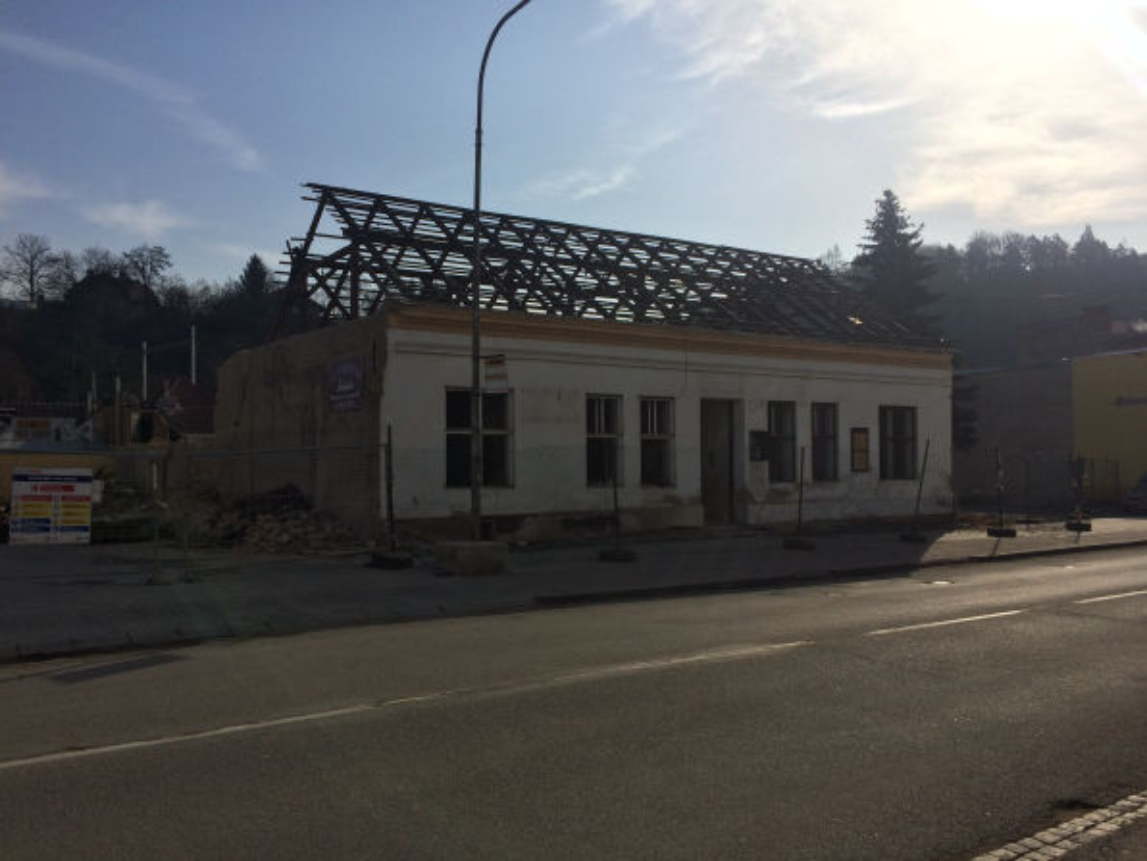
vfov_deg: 48.2
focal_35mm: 29
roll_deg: +0.0
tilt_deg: +0.8
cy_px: 430
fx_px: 961
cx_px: 574
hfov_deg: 61.7
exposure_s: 1/5128
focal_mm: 4.15
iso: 32
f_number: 2.2
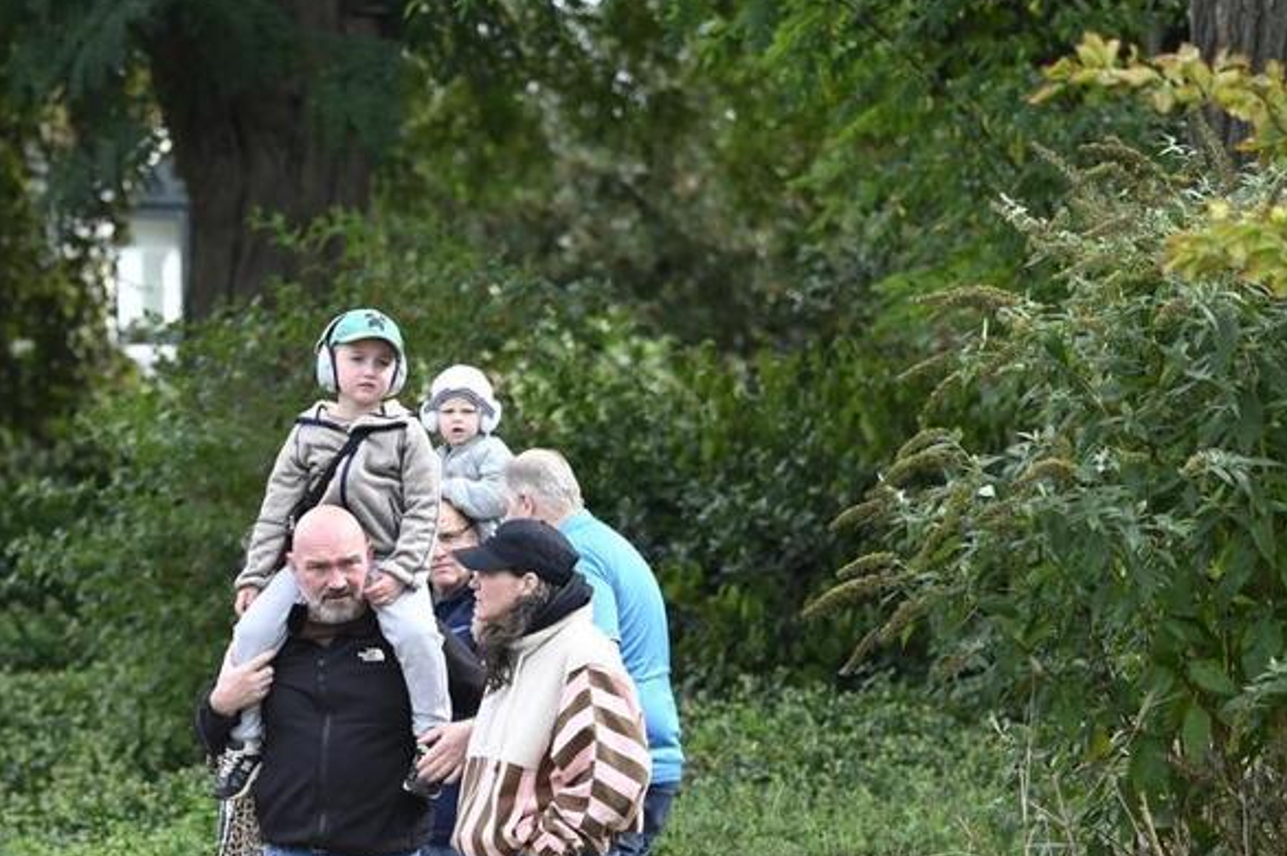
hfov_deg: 7.0
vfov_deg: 4.6
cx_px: 382
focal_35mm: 296
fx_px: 10576
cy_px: 712
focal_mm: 175
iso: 320
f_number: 4.8
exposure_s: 1/400
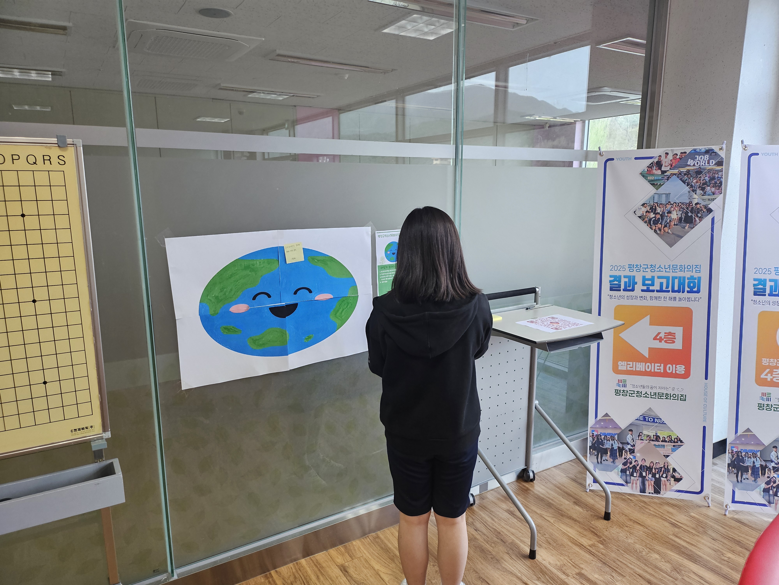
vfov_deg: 56.8
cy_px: 292
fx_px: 540
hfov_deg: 71.6
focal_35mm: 24
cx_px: 390
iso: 160
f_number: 1.8
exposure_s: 1/120
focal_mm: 5
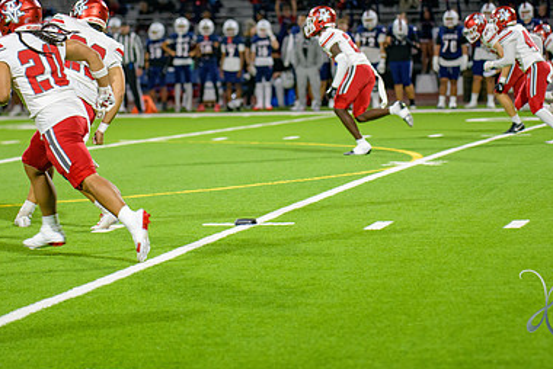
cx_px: 253
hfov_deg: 11.2
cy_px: 95
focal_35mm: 183
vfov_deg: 7.5
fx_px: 2813
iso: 2000
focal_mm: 120
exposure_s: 1/250
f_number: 2.8
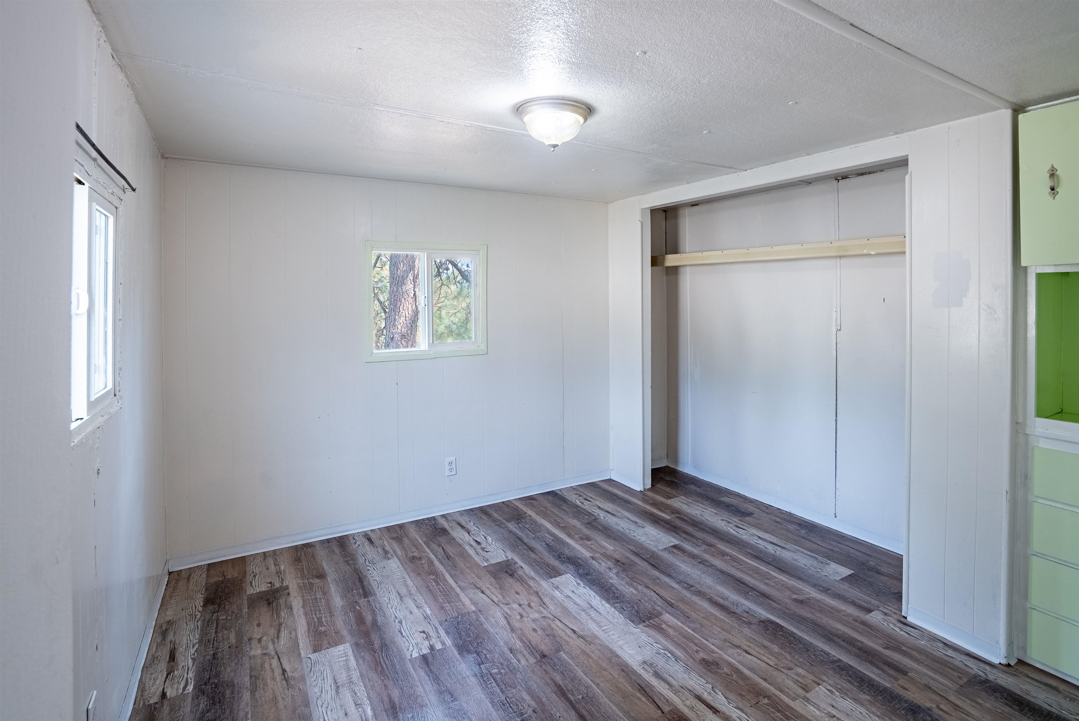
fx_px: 480
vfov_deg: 73.8
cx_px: 540
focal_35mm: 16
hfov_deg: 96.7
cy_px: 360
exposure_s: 1/250
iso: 400
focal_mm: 16
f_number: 8
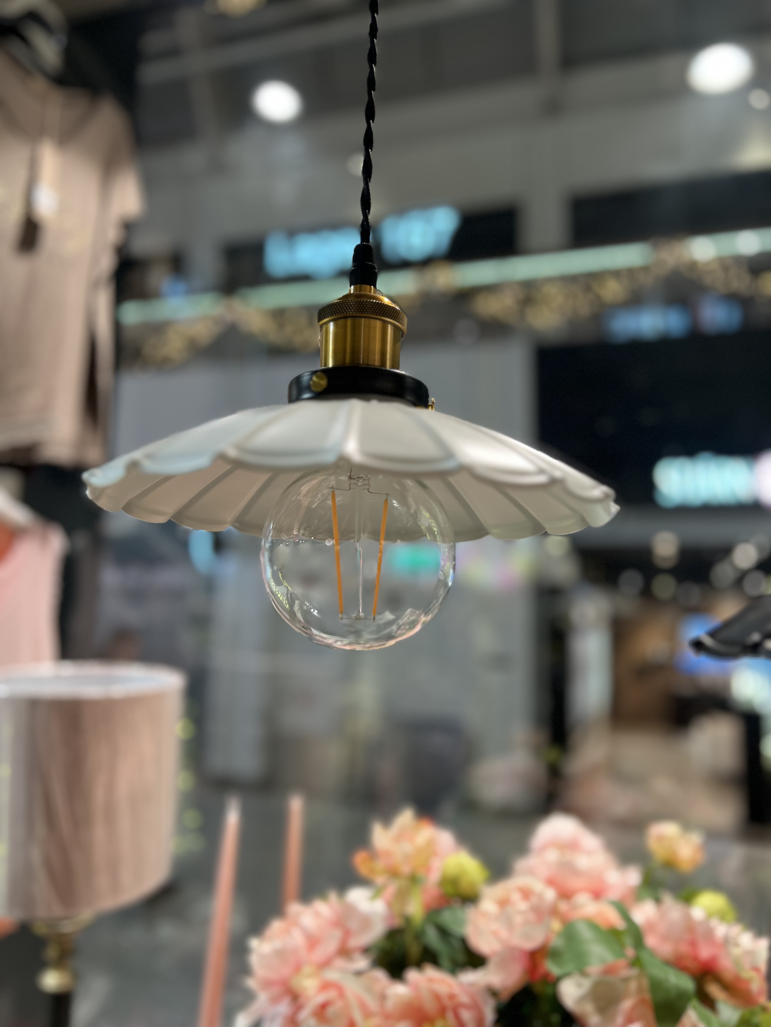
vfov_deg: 67.3
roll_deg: -1.5
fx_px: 772
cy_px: 514
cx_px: 386
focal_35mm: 26
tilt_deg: +9.4
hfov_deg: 53.1
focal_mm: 5.7
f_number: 1.5
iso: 80
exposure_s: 1/100
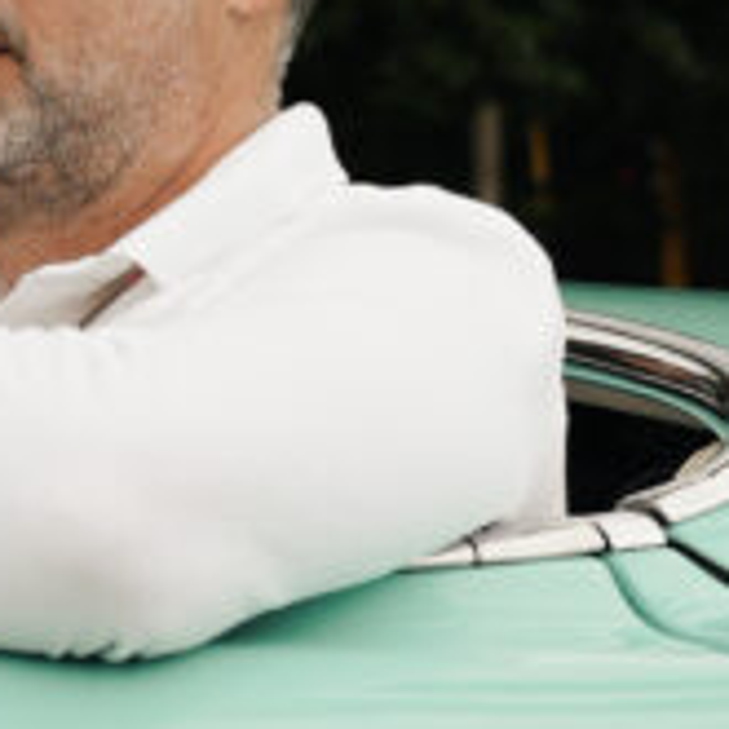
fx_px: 5671
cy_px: -97
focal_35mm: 238
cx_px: 20
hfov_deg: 7.3
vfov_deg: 7.3
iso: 100
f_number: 4
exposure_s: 1/160
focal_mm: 33
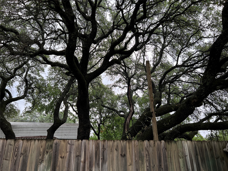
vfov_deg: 53.1
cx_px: 114
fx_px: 171
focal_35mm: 26
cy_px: 86
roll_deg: +1.6
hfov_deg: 67.3
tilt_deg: +21.0
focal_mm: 5.7
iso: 50
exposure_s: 1/490
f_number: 1.5
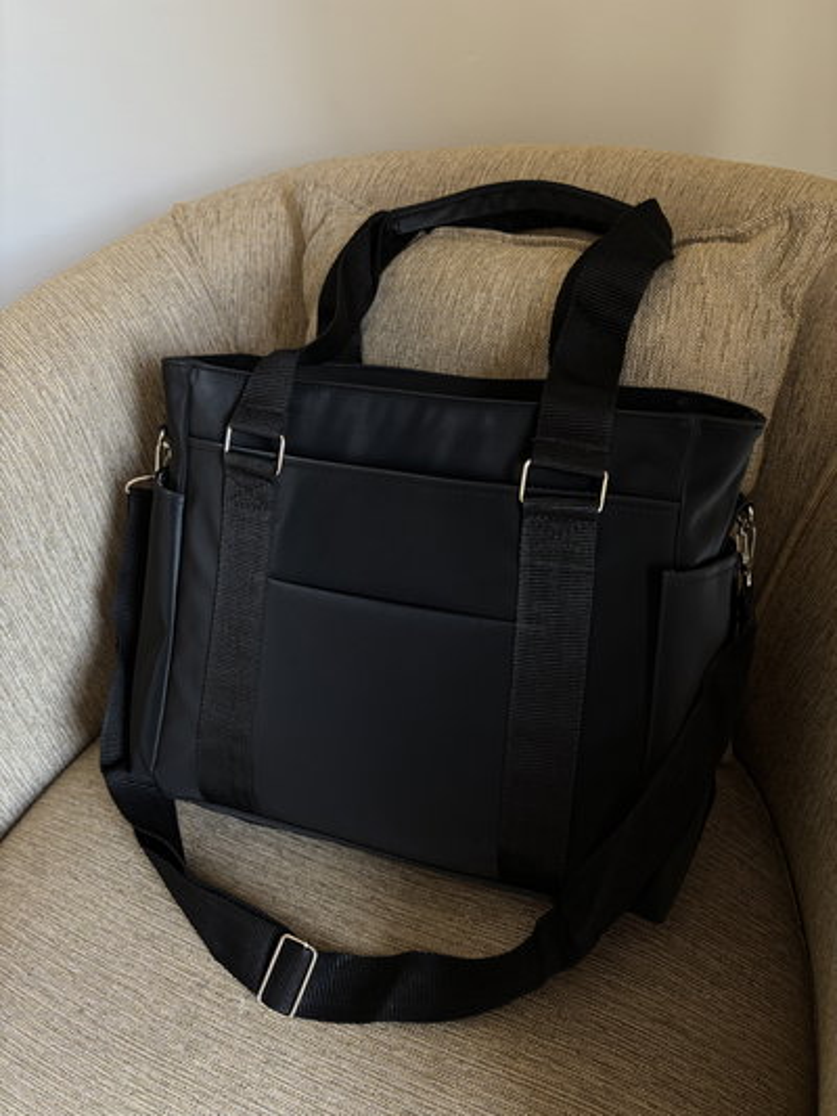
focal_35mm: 26
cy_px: 558
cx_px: 418
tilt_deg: -40.4
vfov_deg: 67.3
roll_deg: +5.9
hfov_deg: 53.1
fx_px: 838
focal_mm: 5.96
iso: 125
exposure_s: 1/73
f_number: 1.6
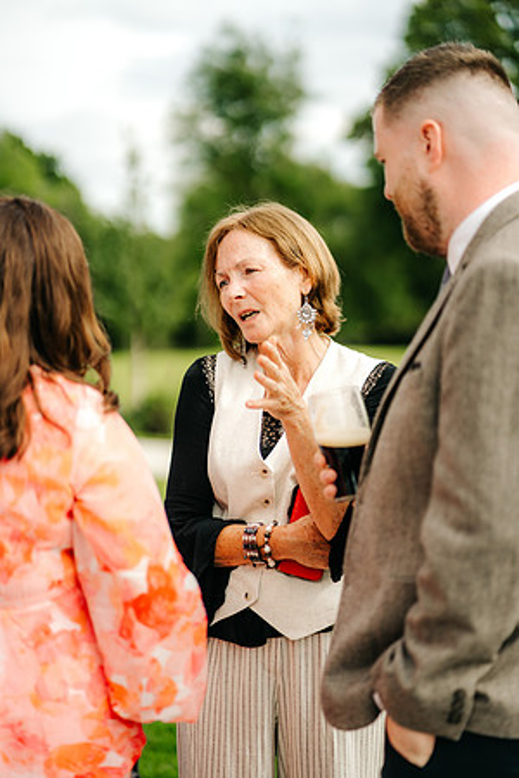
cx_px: 260
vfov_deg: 23.9
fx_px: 1838
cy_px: 389
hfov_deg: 16.1
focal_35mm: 85
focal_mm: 85
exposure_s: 1/3200
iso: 100
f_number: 2
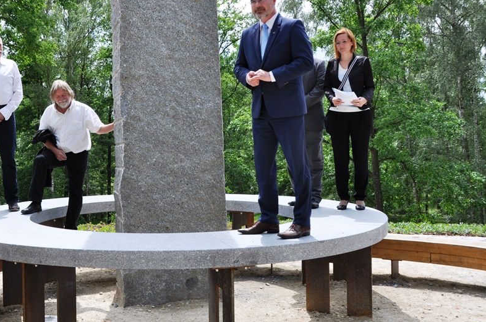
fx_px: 580
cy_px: 128
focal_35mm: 43
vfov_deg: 31.0
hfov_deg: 45.0
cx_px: 176
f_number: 8
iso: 200
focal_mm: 22
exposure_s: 1/320
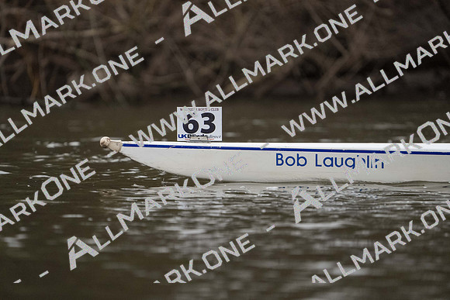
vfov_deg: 2.3
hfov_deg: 3.4
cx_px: 225
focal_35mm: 600
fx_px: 7501
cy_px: 150
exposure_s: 1/1000
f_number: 6.3
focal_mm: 600
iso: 2500
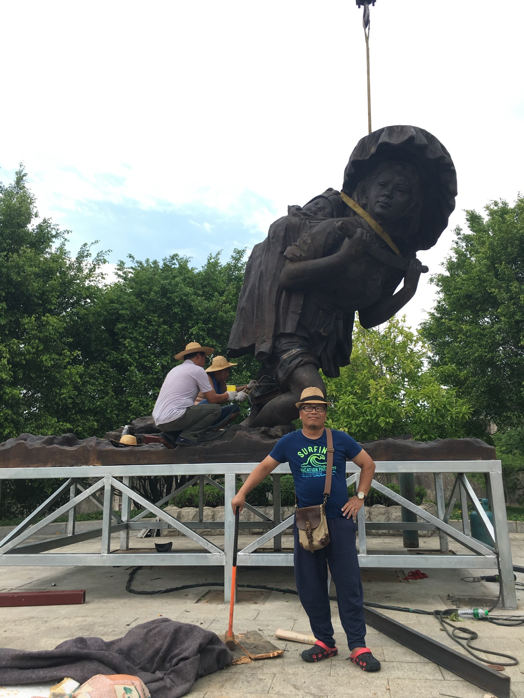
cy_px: 349
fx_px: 585
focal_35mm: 29
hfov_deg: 48.2
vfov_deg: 61.7
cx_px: 262
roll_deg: +0.1
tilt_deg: +14.2
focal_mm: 4.15
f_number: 2.2
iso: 25
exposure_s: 1/938
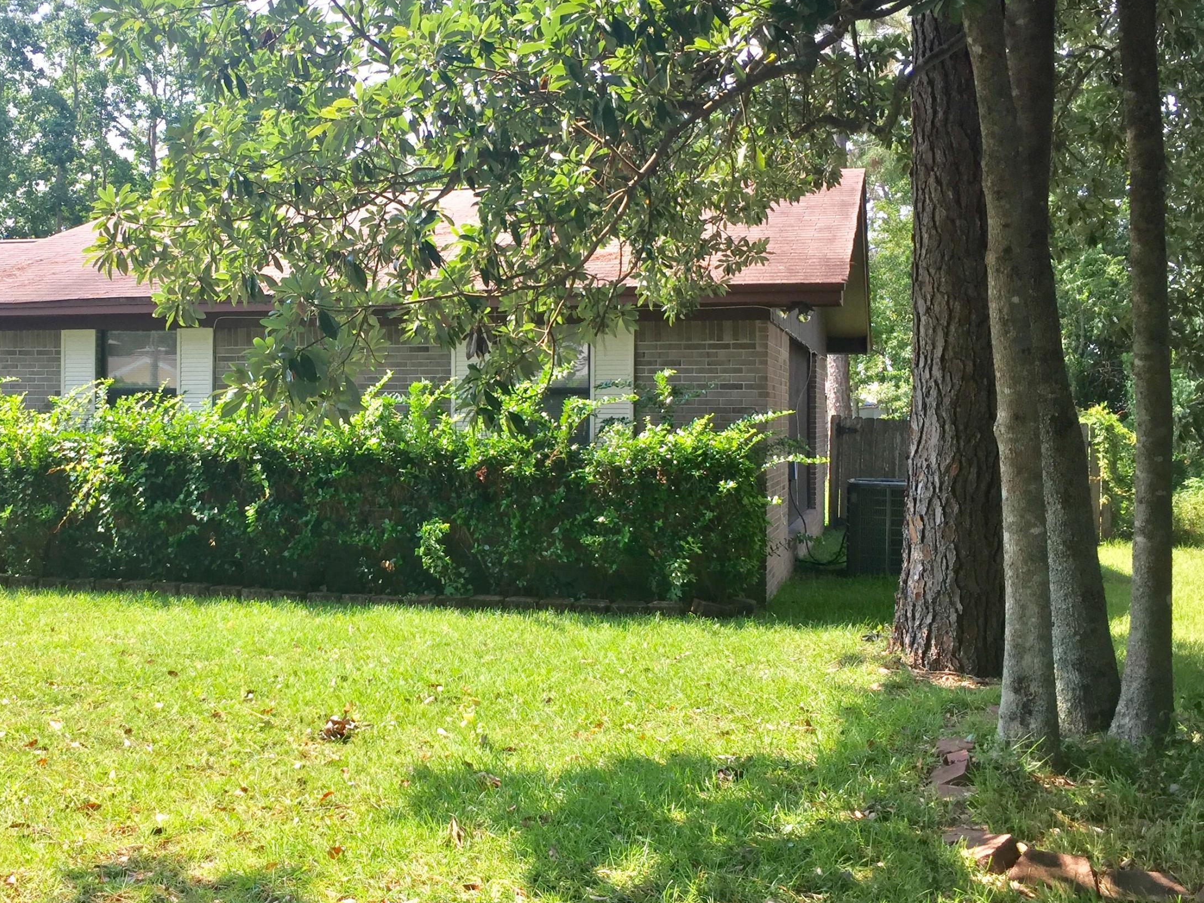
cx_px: 427
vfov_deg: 36.0
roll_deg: -1.1
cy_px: 437
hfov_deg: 46.2
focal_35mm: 40
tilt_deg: +0.1
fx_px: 1391
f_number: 2.2
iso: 32
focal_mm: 4.15
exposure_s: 1/581
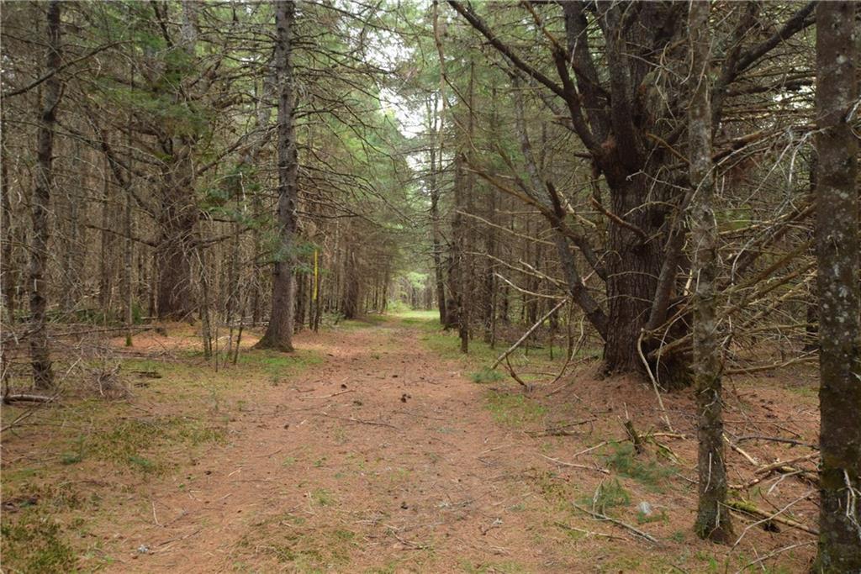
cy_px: 287
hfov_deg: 61.9
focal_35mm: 30
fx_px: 718
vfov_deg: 43.6
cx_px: 430
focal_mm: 20
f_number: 9
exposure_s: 1/2
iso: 100
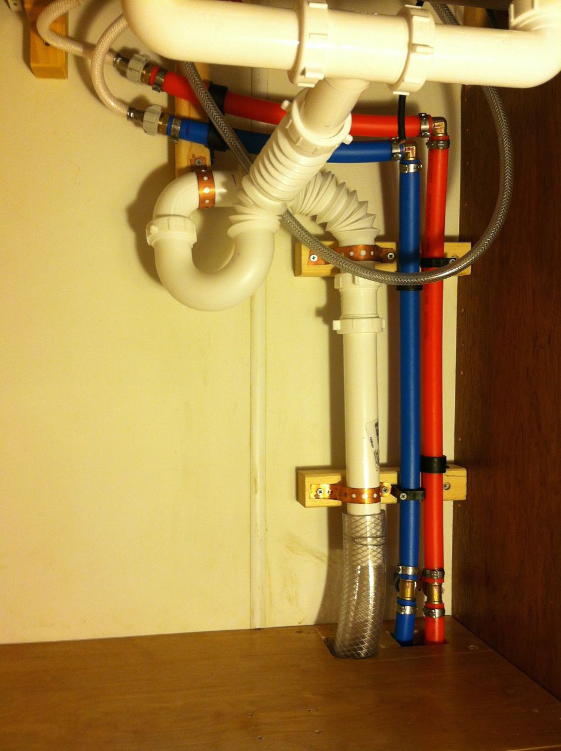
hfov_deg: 40.6
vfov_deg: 52.7
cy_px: 376
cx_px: 280
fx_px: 758
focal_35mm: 35
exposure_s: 1/17
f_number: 2.8
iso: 100
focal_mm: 3.85
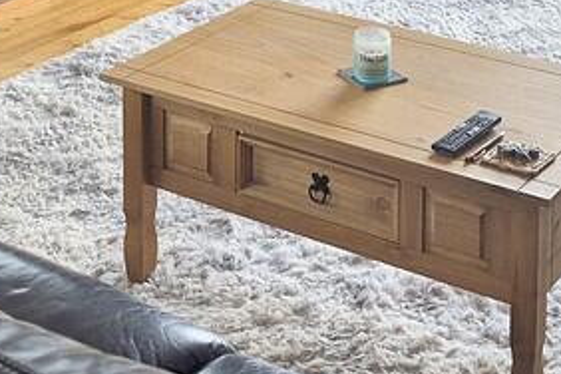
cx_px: 288
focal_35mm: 87
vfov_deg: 14.3
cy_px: -249
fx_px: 1356
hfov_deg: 23.4
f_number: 1.8
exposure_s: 1/177
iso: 25
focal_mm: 5.4
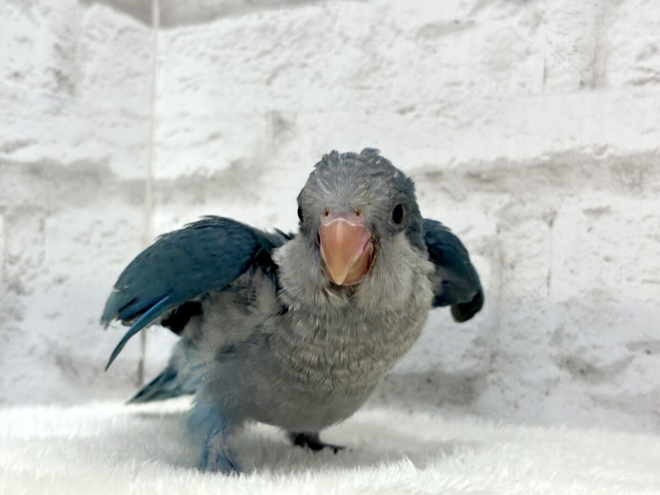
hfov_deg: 36.8
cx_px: 330
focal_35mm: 52
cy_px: 248
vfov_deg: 28.0
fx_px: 991
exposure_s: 1/100
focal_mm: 5.96
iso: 80
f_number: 1.6
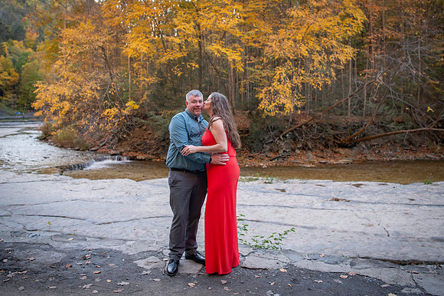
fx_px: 385
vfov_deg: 41.6
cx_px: 226
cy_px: 108
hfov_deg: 59.9
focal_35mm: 31
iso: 640
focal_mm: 24
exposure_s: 1/320
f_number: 2.8
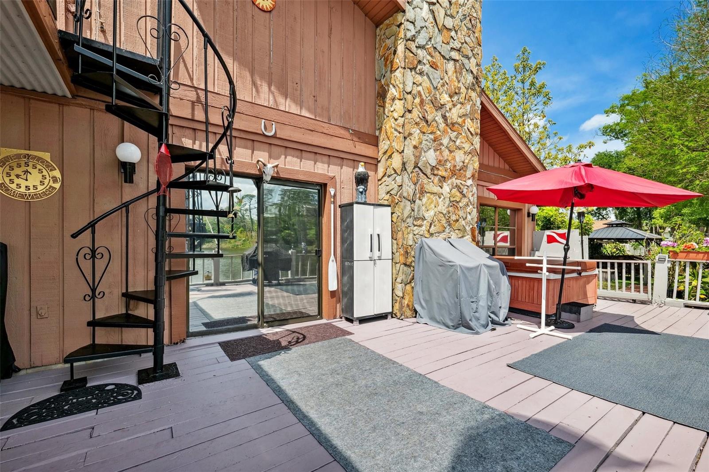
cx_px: 354
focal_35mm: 15
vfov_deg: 77.3
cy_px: 236
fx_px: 295
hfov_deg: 100.4
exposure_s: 1/400
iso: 400
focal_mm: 15
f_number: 8
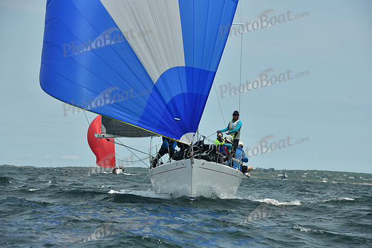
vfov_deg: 7.2
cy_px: 124
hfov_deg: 10.8
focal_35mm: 190
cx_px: 186
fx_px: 1964
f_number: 10
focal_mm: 190
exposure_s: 1/1250
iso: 320
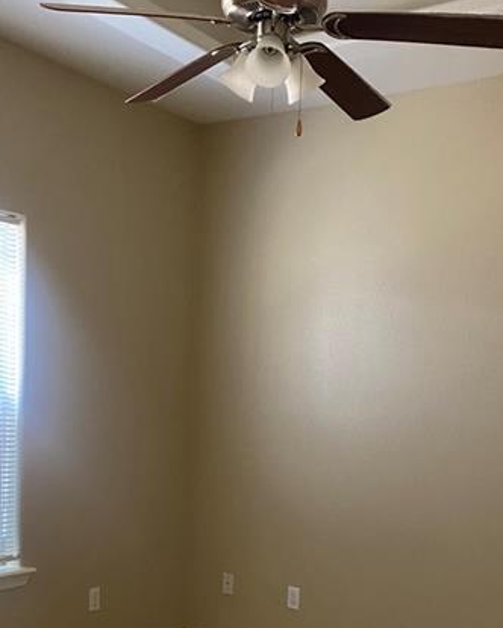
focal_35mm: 47
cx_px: 255
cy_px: 475
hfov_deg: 32.1
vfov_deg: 38.5
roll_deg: -2.7
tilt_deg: -5.2
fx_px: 875
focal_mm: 4.25
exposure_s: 1/60
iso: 400
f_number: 1.8
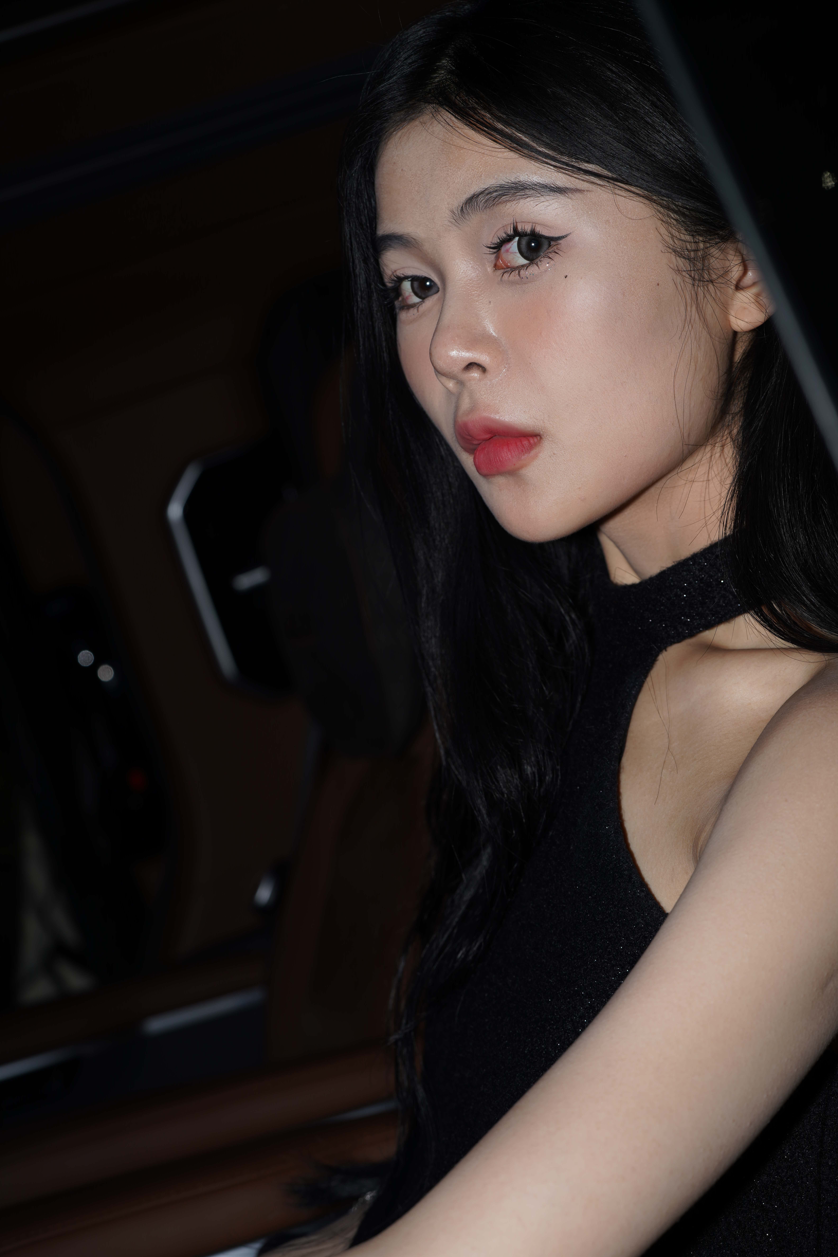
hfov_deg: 19.5
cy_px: 628
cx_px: 419
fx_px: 2444
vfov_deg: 28.8
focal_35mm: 70
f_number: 6.3
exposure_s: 1/250
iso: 100
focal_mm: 70
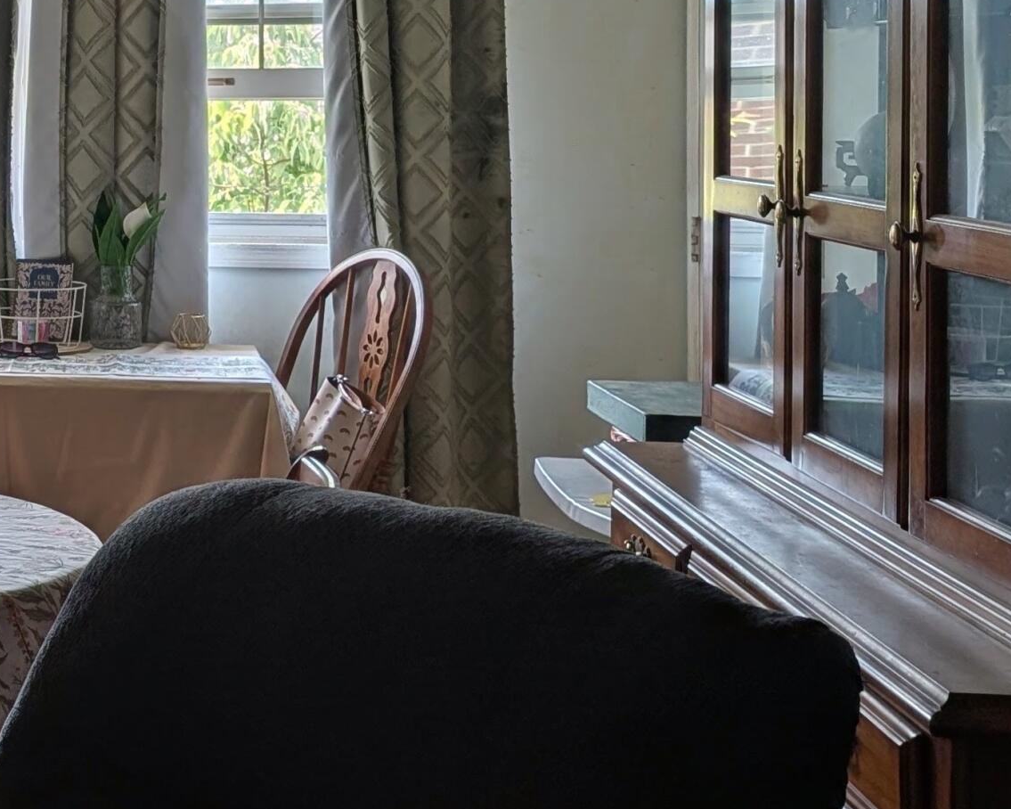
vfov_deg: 24.4
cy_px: 239
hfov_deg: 27.2
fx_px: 1855
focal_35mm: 62
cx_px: -173
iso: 26
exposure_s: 1/300
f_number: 1.68
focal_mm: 6.9
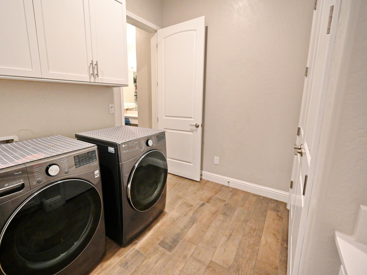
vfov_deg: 78.1
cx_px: 155
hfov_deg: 93.8
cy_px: 131
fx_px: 170
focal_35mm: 16
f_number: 4
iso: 3200
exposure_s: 1/125
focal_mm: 14
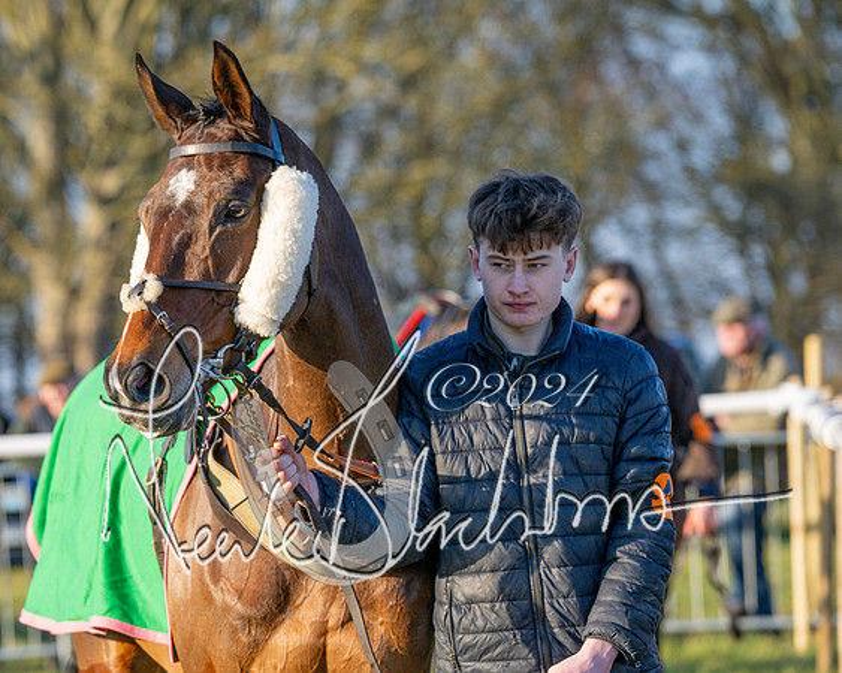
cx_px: 307
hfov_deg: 7.1
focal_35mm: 274
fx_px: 6831
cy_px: 319
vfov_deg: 5.6
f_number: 4
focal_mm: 150
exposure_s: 1/1000
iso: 400
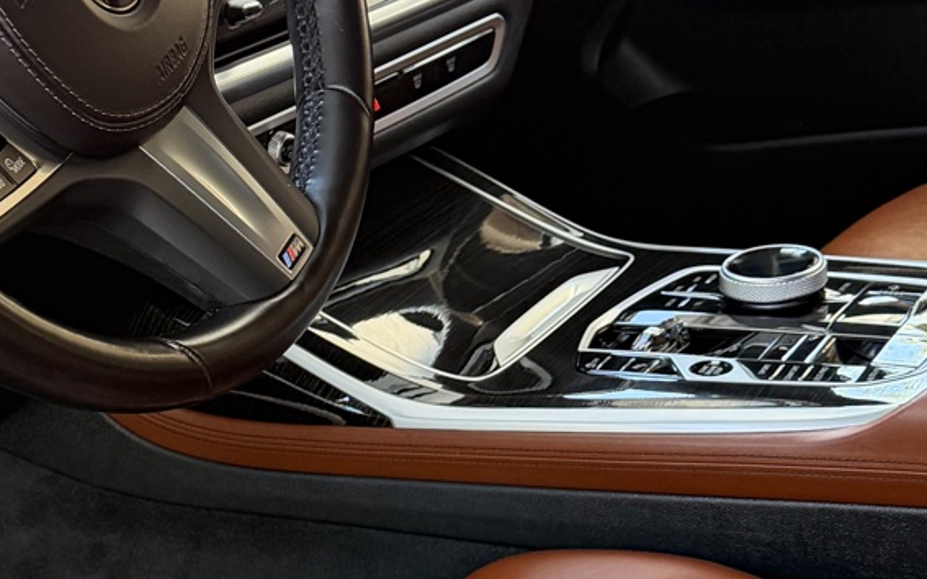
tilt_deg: -30.3
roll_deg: +2.1
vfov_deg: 16.3
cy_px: 536
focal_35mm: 79
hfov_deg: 25.7
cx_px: 199
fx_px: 1995
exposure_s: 1/60
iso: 320
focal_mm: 6.76
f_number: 1.78
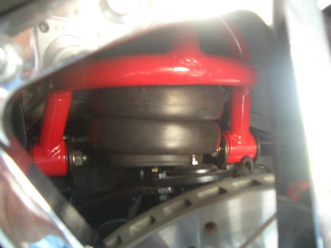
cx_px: 166
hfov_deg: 52.6
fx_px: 335
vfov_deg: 40.7
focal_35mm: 35
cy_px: 124
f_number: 2.6
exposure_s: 1/10
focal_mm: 5.8
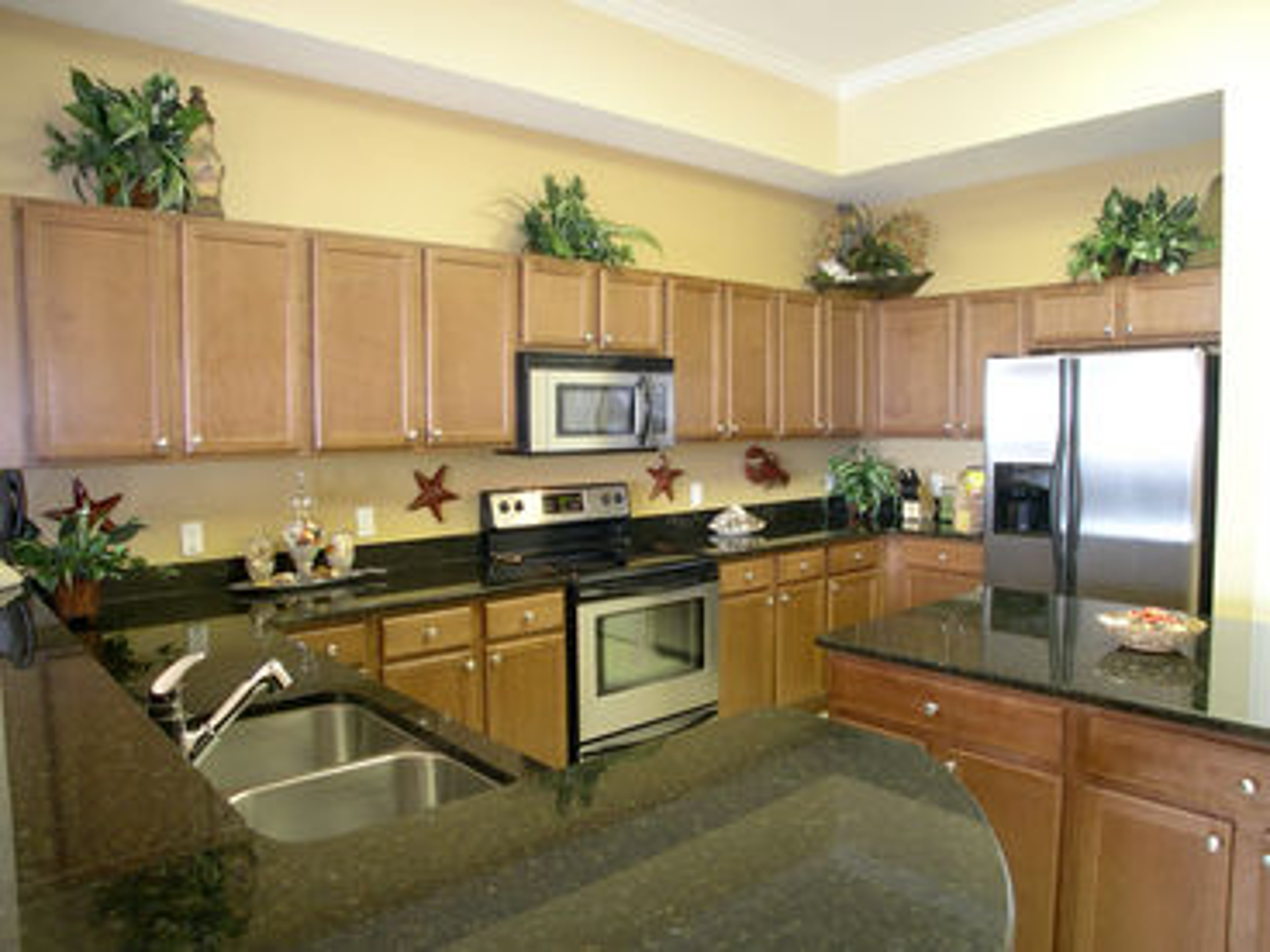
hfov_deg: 49.0
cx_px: 635
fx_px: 1394
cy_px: 476
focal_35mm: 38
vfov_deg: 37.7
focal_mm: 8
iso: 200
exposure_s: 1/6
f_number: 2.8
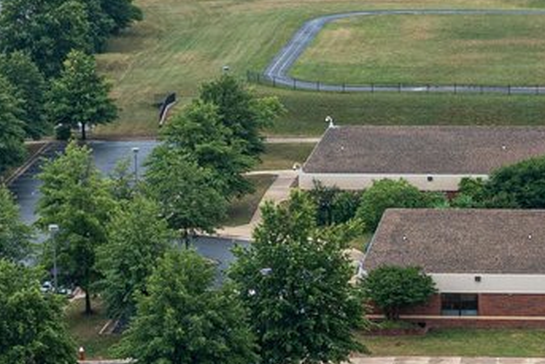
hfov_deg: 12.2
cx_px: 451
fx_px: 2529
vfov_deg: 8.2
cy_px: 361
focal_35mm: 167
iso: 100
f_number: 4
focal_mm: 10.26
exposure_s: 1/320
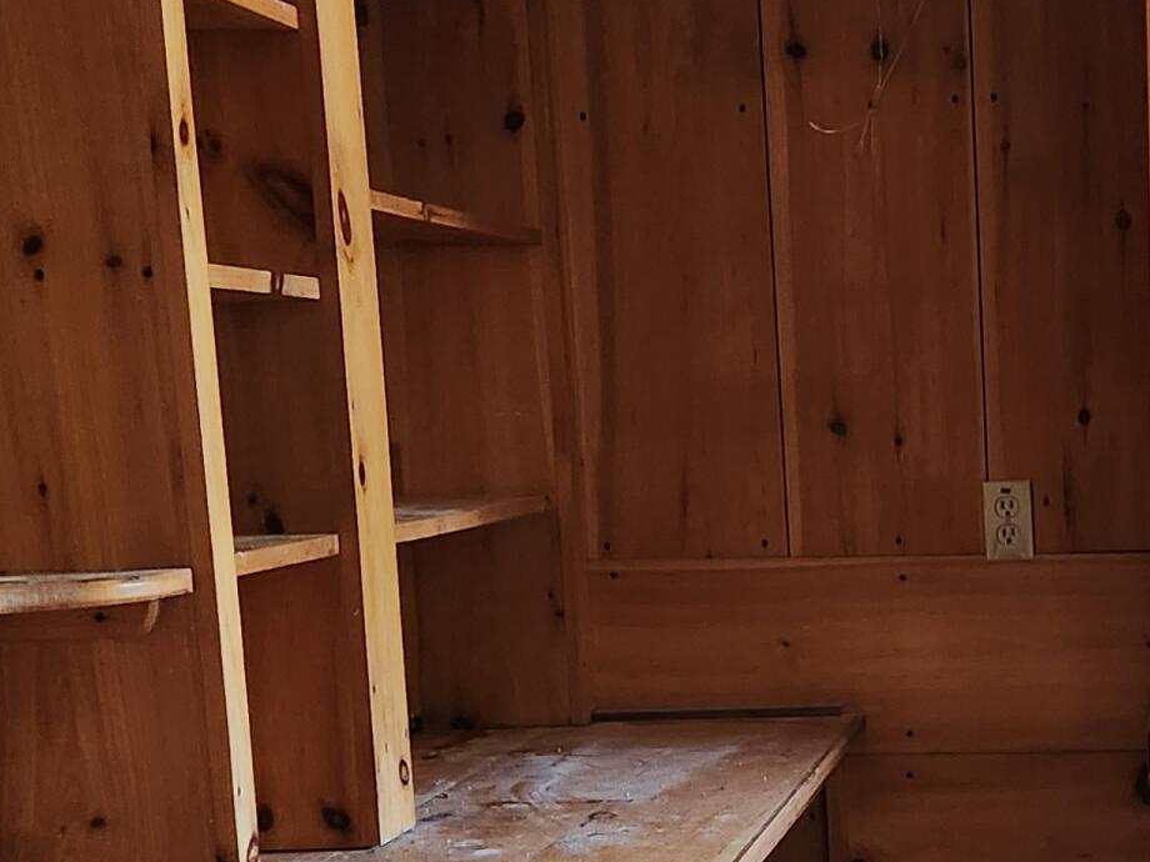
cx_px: 1085
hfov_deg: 25.0
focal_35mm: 75
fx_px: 2492
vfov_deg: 19.2
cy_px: 797
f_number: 1.8
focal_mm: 5.4
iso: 640
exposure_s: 1/40
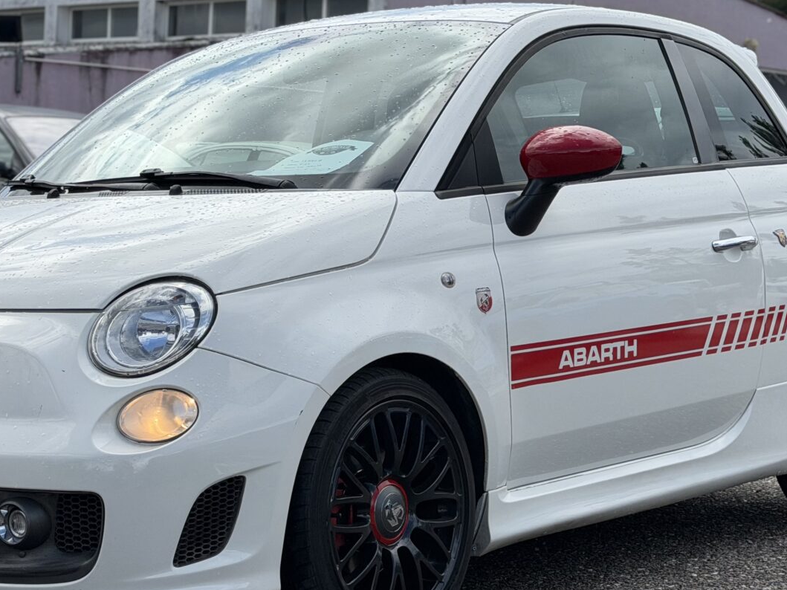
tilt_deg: -1.7
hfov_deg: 22.5
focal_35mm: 87
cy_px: 296
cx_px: 352
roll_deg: -1.7
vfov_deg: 17.0
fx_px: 1978
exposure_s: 1/4329
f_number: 1.78
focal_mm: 6.76
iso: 80
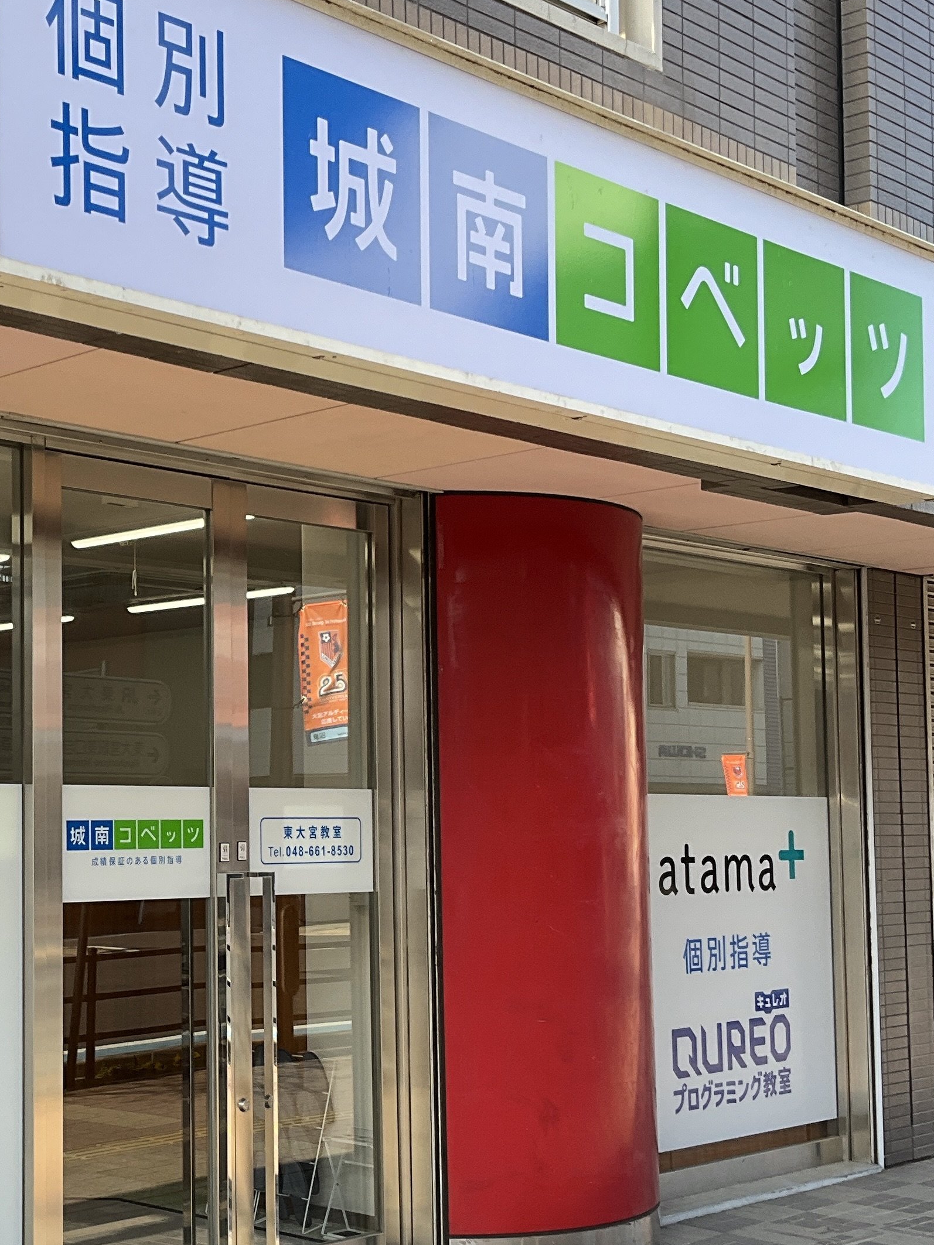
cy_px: 713
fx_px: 1979
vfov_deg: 34.9
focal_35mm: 55
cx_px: 127
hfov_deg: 25.9
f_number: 1.8
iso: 25
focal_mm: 3
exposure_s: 1/412
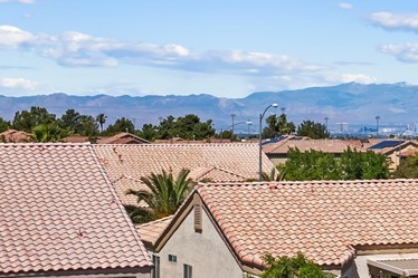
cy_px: 132
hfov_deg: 16.3
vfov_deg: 11.2
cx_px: 472
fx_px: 1416
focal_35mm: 122
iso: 400
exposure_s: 1/8000
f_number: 2.8
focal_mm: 28
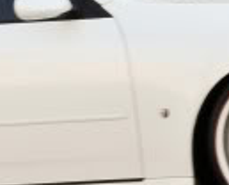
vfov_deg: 5.8
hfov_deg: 7.2
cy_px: 85
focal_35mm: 267
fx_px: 1815
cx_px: 99
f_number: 11
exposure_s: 1/60
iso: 200
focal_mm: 24
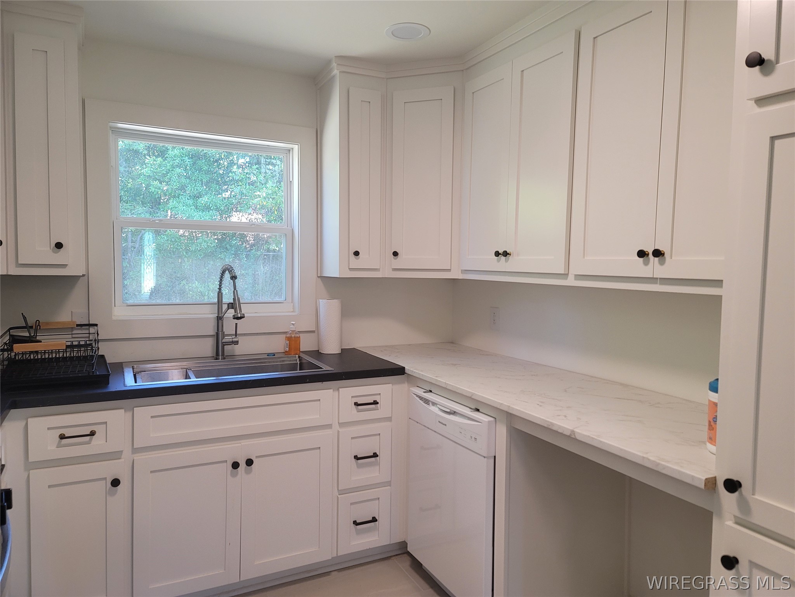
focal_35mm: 25
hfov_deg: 69.4
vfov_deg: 54.9
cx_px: 398
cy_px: 298
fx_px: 574
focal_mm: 7
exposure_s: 1/120
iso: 250
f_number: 1.8
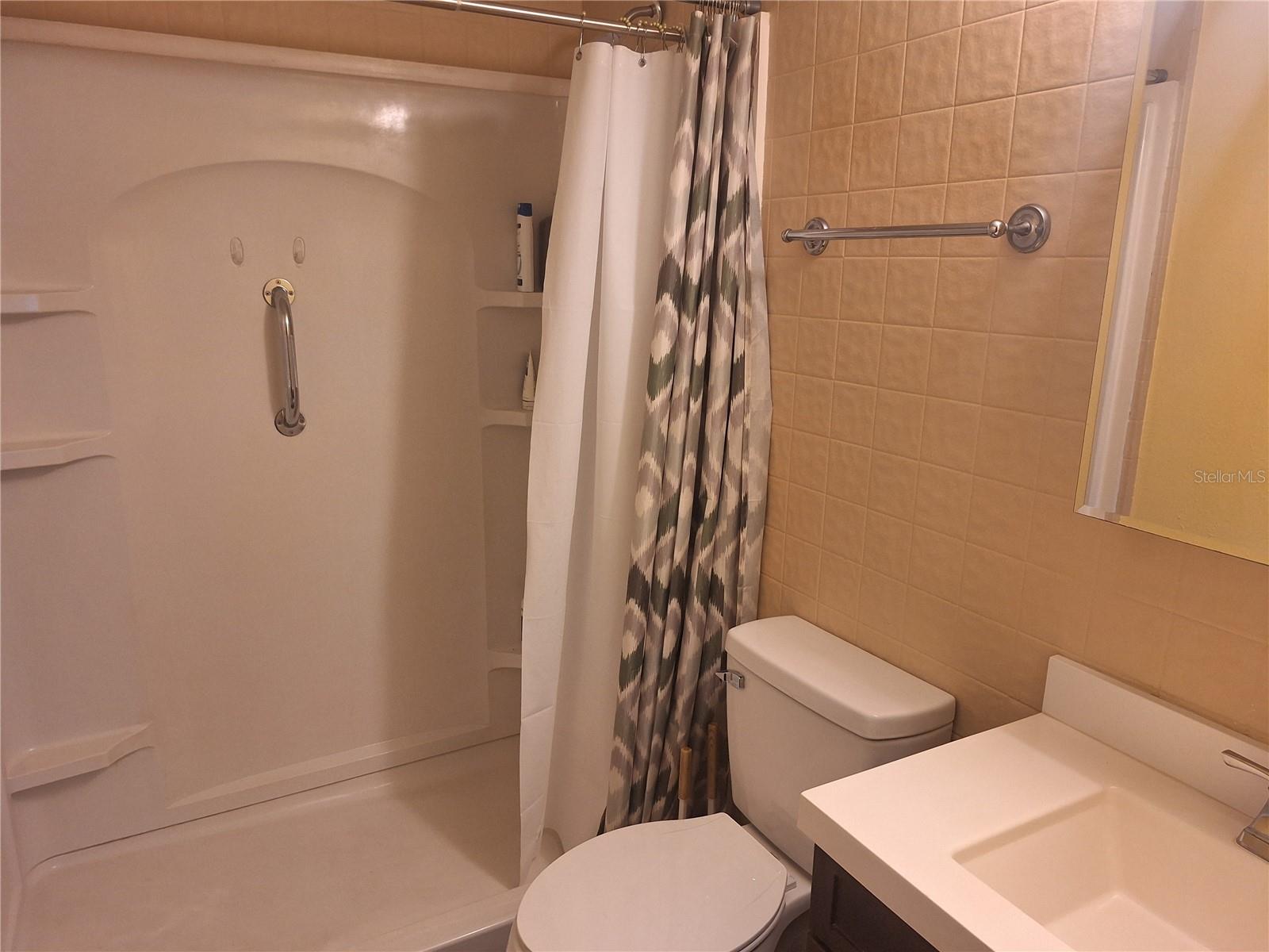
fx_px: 843
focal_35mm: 23
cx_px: 634
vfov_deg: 58.9
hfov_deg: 73.9
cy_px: 476
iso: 160
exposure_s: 1/40
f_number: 1.8
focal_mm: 5.54
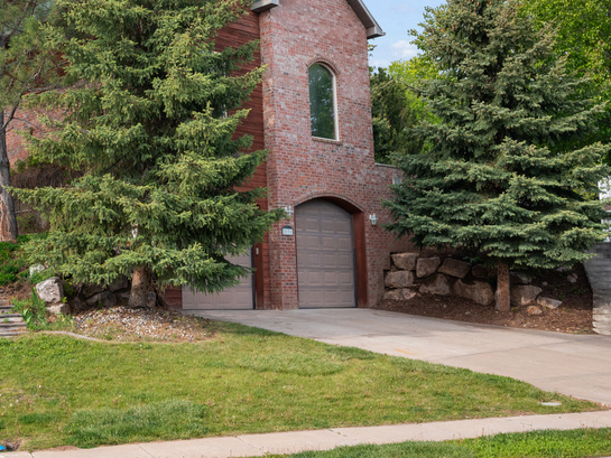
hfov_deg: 38.5
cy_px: 129
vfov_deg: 30.5
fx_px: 830
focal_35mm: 47
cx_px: 98
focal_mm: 26
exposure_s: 1/80
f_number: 8
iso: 800
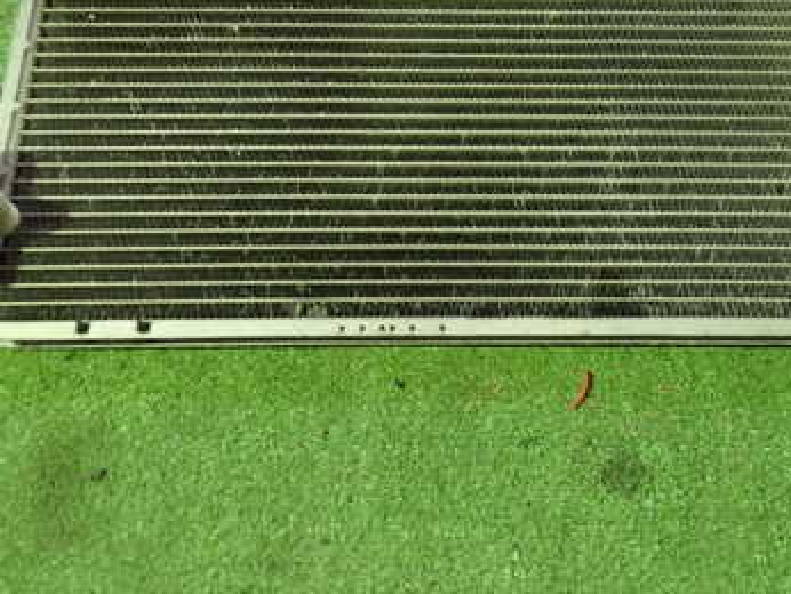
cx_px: 540
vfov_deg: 27.6
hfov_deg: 36.3
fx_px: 1189
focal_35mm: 52
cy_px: 139
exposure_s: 1/30
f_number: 2.3
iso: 800
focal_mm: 5.4
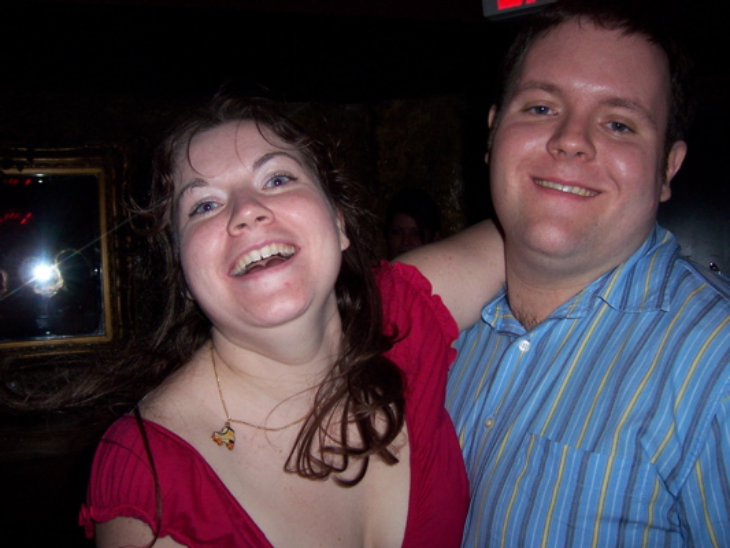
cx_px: 365
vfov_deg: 39.7
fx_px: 759
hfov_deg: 51.3
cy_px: 274
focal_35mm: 36
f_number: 2.8
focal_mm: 6.2
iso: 125
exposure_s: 1/60
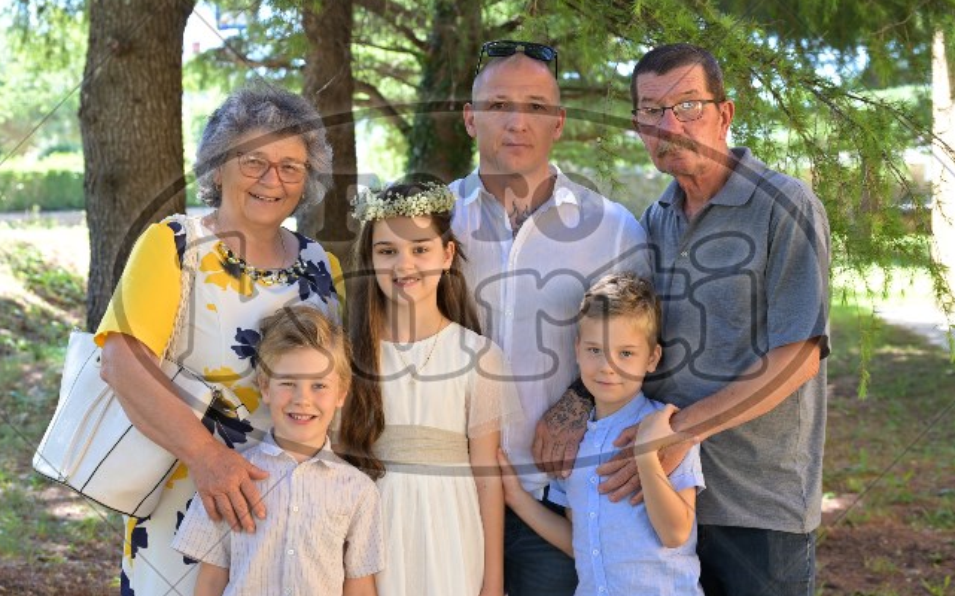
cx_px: 472
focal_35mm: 61
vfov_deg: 21.3
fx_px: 1587
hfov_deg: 33.5
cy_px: 290
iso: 640
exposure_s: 1/160
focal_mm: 59
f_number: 5.6
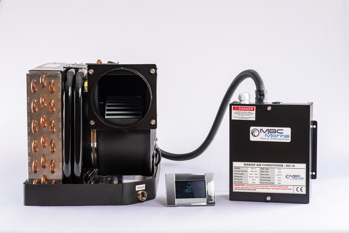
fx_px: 824
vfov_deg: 16.1
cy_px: 116
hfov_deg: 23.9
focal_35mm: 85
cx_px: 174
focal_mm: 85
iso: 100
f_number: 9
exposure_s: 1/160
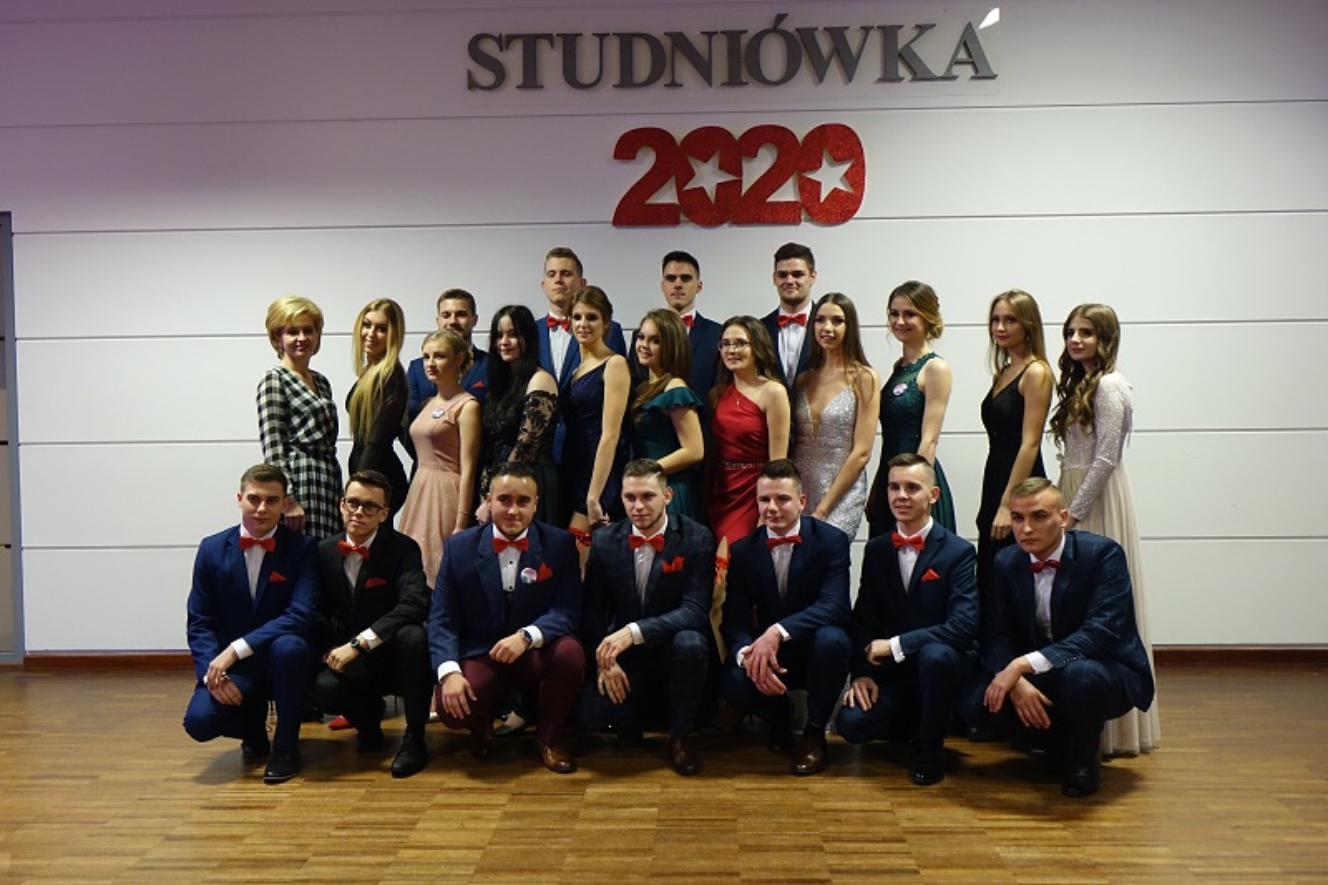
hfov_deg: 51.9
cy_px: 442
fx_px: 1365
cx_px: 664
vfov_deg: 35.9
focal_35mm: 37
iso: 800
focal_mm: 13.65
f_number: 2.8
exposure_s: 1/25
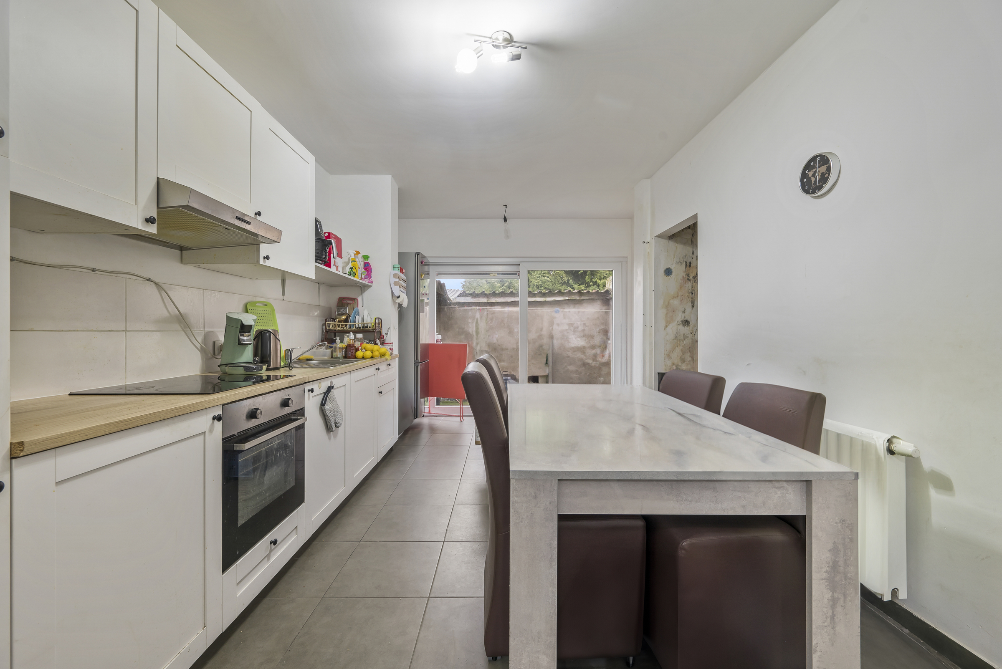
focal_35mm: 14
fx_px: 390
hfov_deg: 104.2
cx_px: 501
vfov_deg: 81.3
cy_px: 334
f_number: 8
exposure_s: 1/3
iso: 250
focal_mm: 14
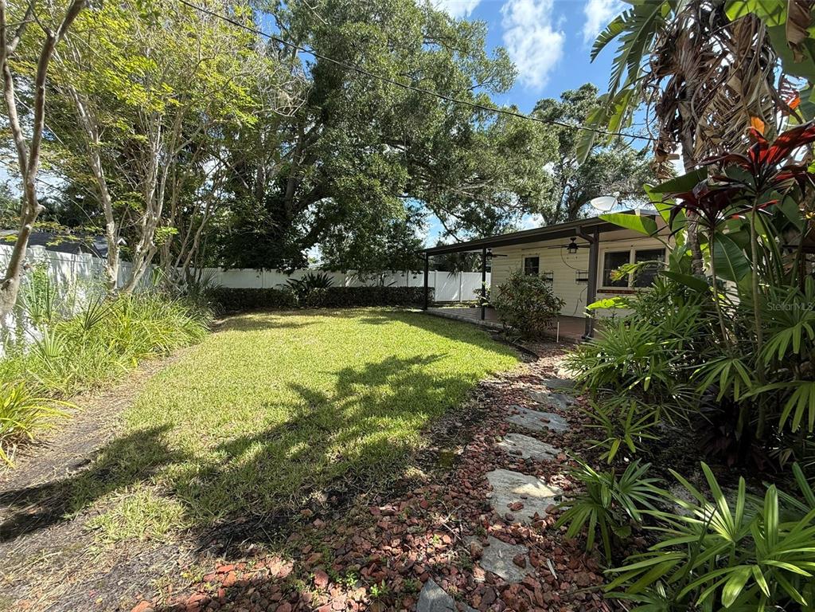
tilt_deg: -4.0
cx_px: 408
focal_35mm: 14
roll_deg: -1.1
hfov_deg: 102.1
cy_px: 306
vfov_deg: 85.7
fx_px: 330
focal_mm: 2.22
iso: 50
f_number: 2.2
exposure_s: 1/631
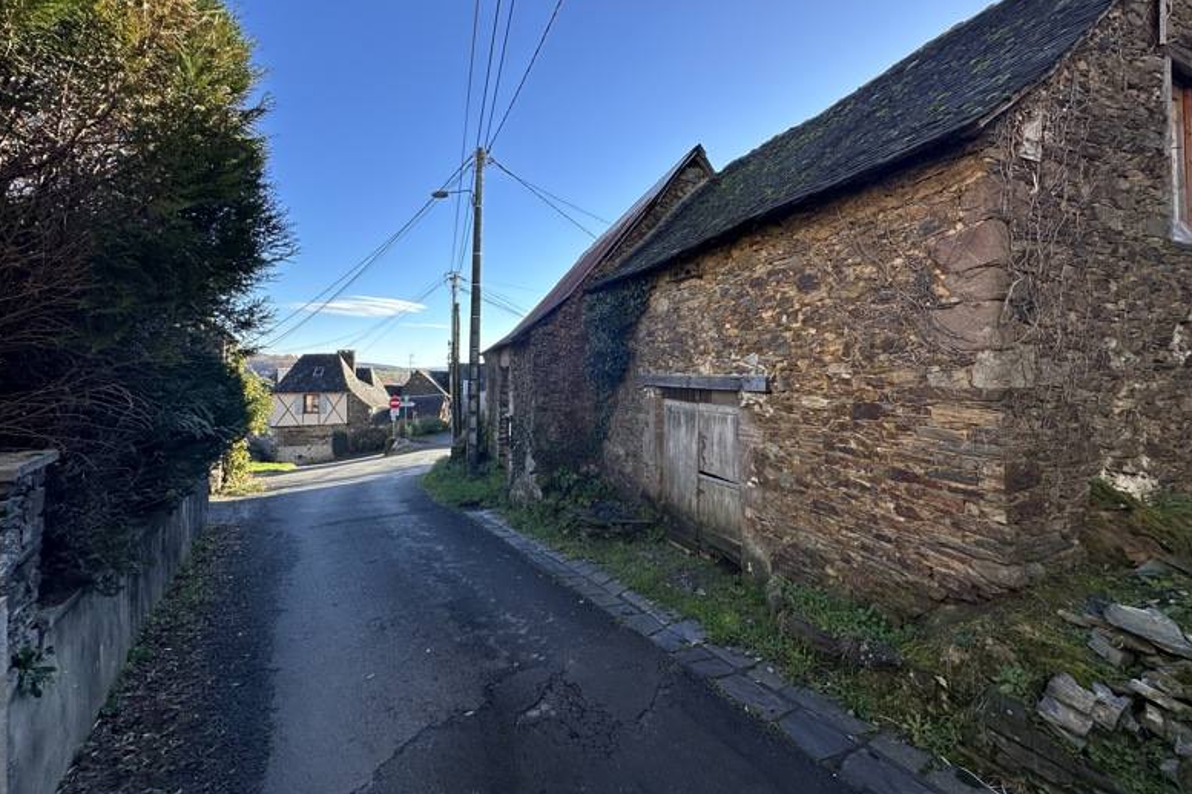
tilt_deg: +3.2
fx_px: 497
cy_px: 348
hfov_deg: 100.4
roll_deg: -0.9
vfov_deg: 77.0
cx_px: 608
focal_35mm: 15
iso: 40
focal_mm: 2.22
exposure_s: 1/498
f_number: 2.2
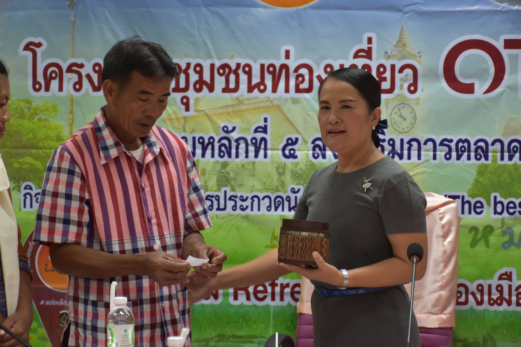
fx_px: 1433
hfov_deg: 20.6
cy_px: 174
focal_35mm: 99
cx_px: 260
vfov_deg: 13.8
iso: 1000
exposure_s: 1/60
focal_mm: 66
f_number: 5
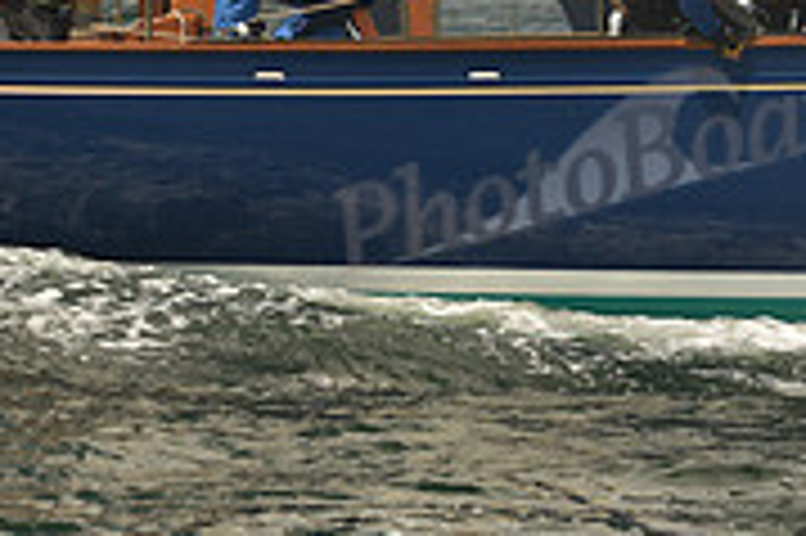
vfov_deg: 6.0
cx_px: 104
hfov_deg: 9.0
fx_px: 5078
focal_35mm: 227
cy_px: -11
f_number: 6.3
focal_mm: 70
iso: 250
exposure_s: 1/640
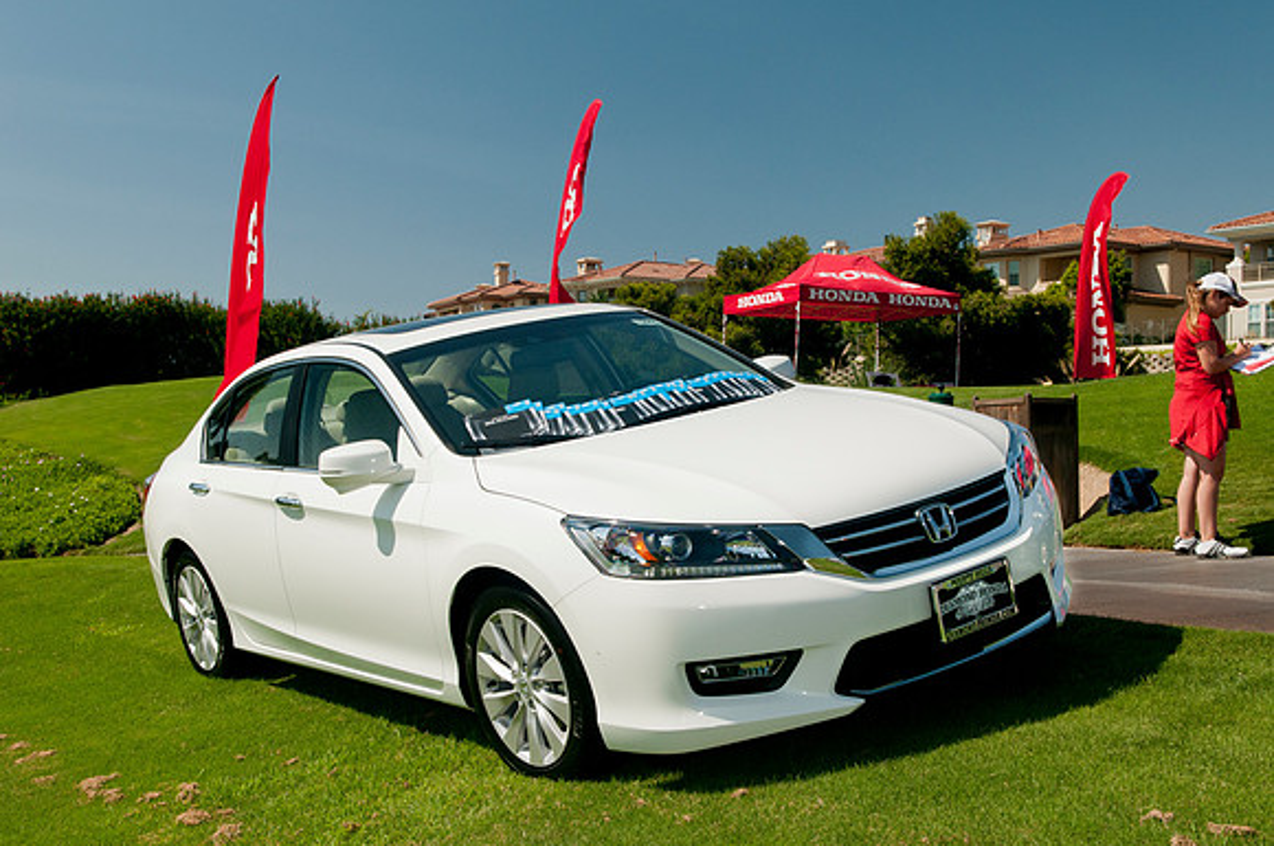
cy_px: 423
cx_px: 637
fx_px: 1378
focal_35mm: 39
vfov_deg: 34.1
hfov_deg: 49.6
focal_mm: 26
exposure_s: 1/320
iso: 200
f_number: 9
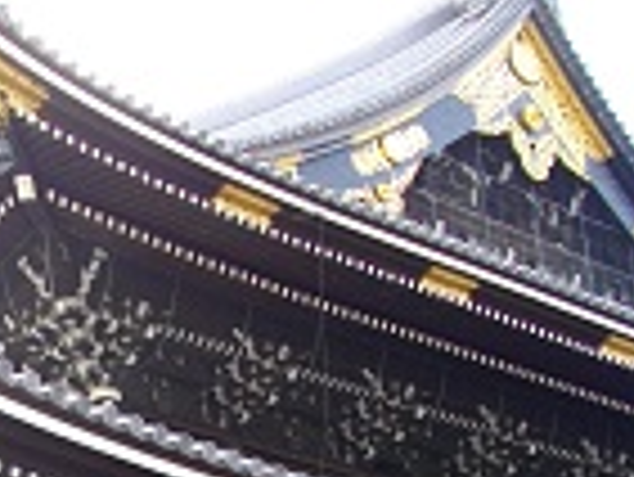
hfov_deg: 21.2
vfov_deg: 16.1
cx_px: -43
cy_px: 580
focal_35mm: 88
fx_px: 1613
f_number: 2.9
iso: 100
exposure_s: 1/160
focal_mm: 5.7
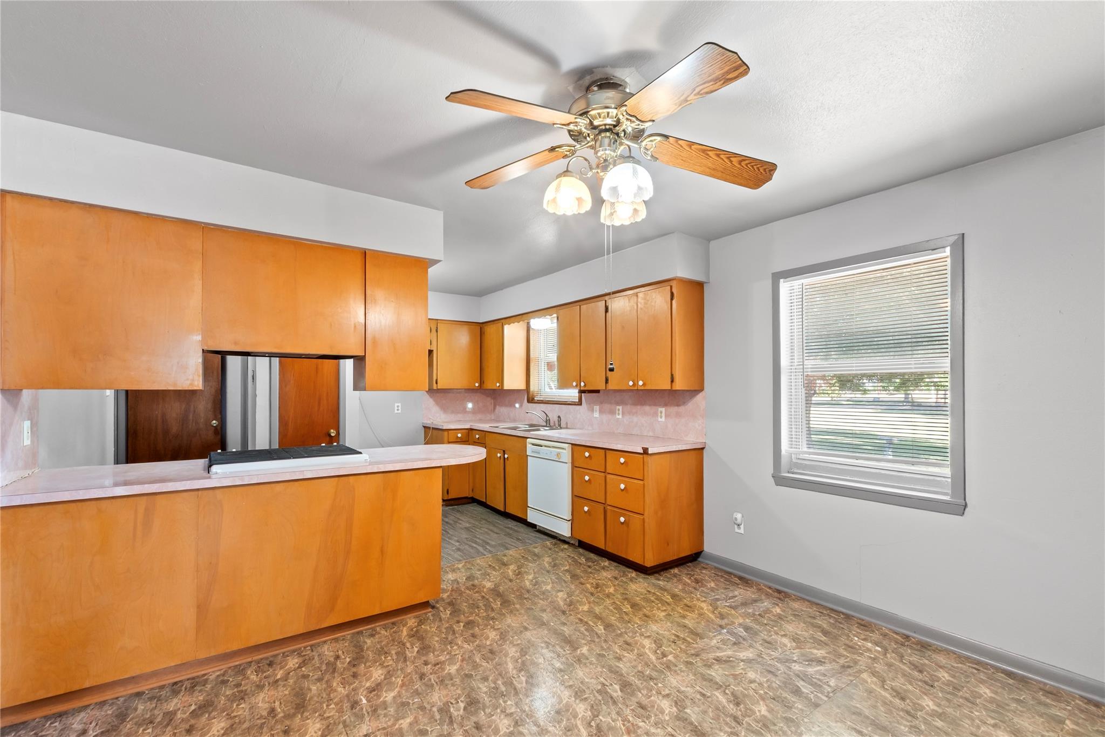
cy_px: 368
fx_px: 460
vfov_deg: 77.3
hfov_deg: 100.4
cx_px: 552
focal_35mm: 15
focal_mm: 10
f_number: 11
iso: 100
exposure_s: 1.6
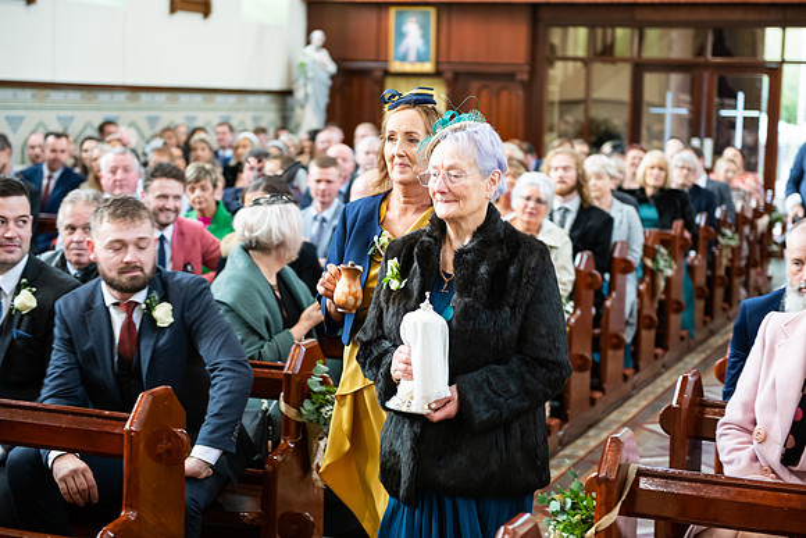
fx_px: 1568
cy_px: 269
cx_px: 403
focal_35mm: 70
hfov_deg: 28.8
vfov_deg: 19.5
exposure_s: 1/80
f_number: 3.5
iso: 1000
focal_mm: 70
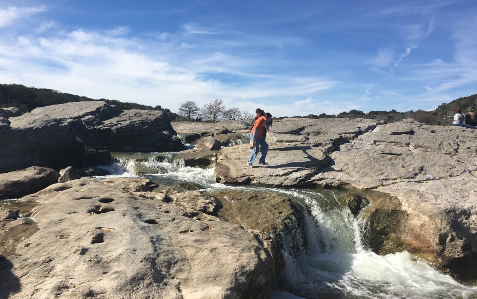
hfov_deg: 61.2
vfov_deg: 40.6
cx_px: 238
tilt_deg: -6.2
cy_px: 166
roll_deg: -0.9
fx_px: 403
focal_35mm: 31
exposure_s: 1/2079
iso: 25
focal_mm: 4.15
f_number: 2.2
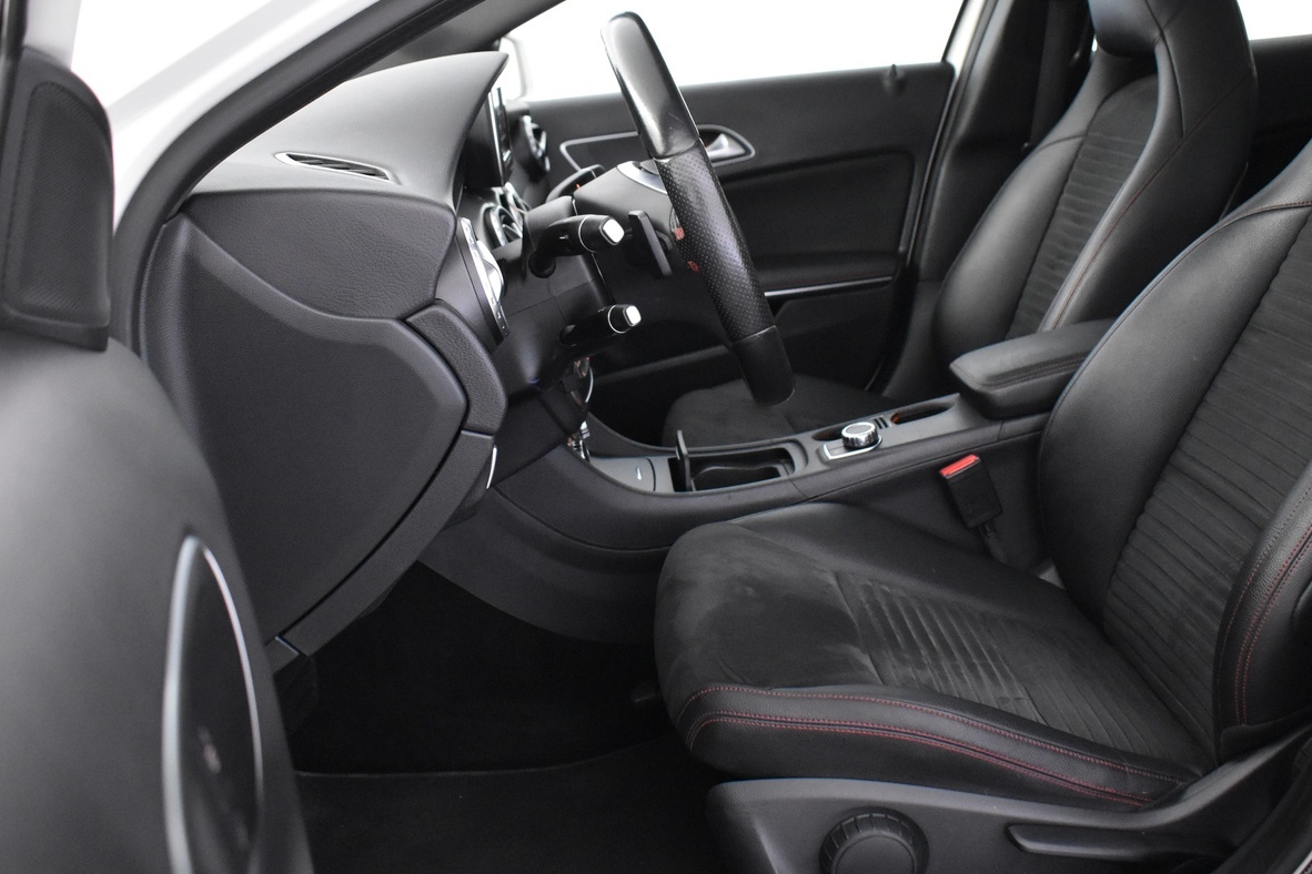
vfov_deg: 35.9
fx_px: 1348
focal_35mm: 37
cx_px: 635
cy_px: 396
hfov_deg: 51.9
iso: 3200
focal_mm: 18
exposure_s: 1/20
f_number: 3.5
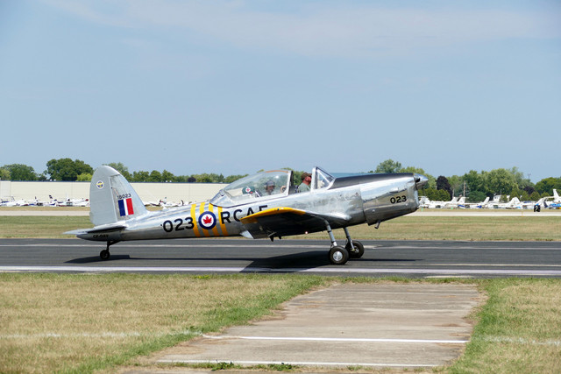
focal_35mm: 115
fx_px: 1792
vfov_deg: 11.9
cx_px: 280
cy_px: 187
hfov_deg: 17.8
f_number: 3.9
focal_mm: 41.85
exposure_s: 1/1300
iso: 125
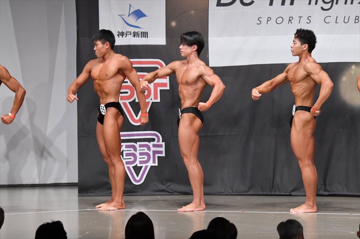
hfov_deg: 10.2
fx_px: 2019
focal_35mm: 202
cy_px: 120
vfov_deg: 6.8
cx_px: 180
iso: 6400
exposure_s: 1/400
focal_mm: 135
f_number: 5.6
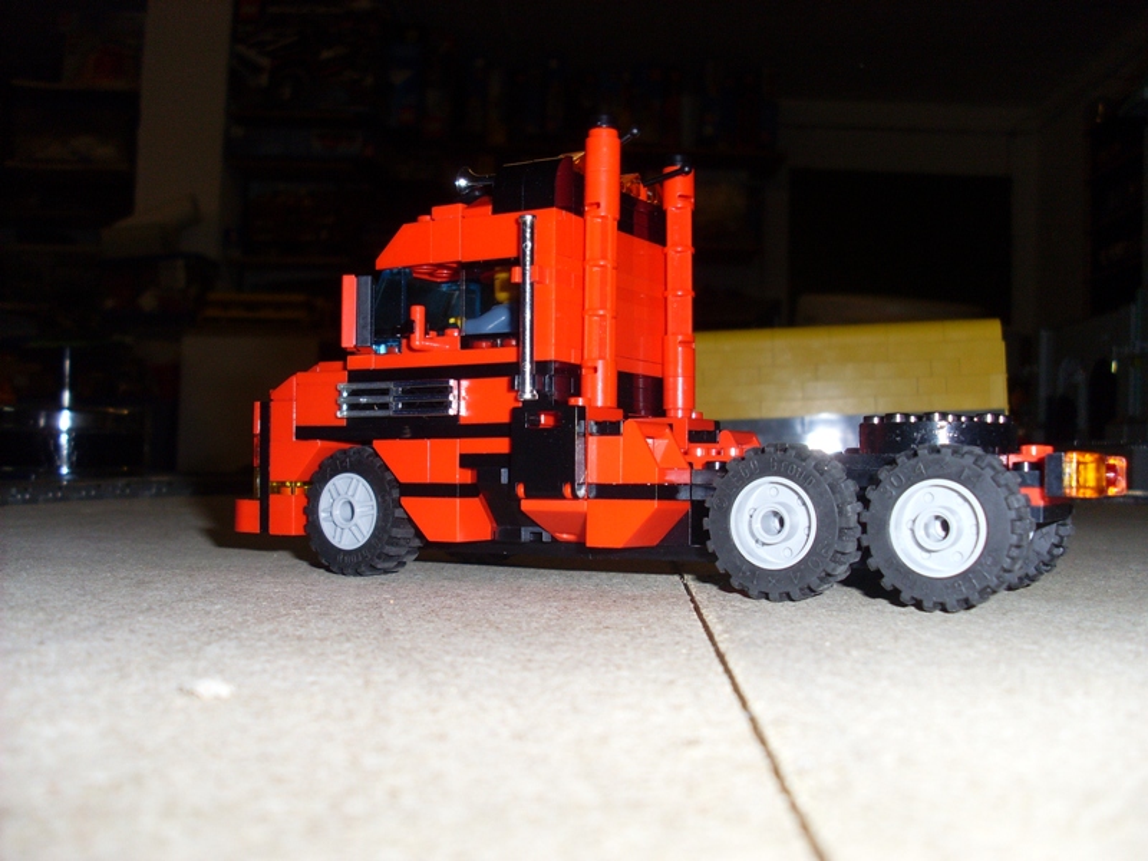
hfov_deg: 49.0
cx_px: 574
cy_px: 430
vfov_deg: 37.7
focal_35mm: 38
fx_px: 1260
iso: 80
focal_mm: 6.3
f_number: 7.7
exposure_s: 1/45
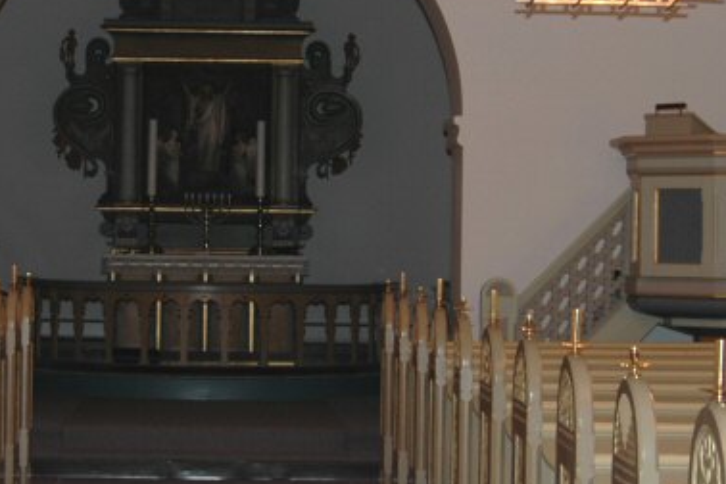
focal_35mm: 100
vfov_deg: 13.7
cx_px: 215
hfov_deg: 20.3
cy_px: 179
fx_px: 2017
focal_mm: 28
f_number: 4
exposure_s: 1/60
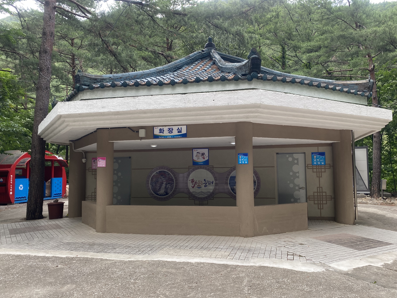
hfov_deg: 61.6
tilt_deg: +5.2
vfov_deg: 48.2
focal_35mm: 29
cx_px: 212
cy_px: 150
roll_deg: +1.0
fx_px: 333
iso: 32
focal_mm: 4.25
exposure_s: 1/149
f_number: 1.8
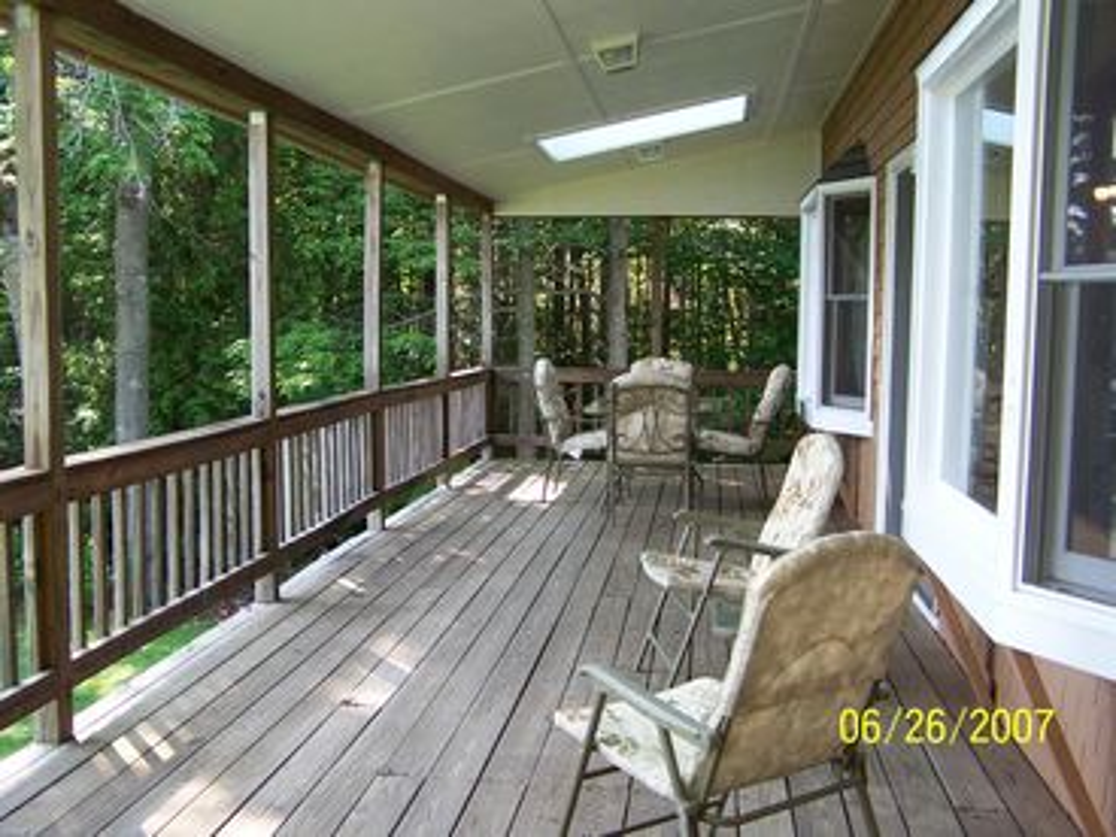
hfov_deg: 49.0
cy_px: 418
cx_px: 558
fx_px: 1225
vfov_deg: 37.7
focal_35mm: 38
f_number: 2.8
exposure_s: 1/60
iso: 80
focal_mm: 6.3
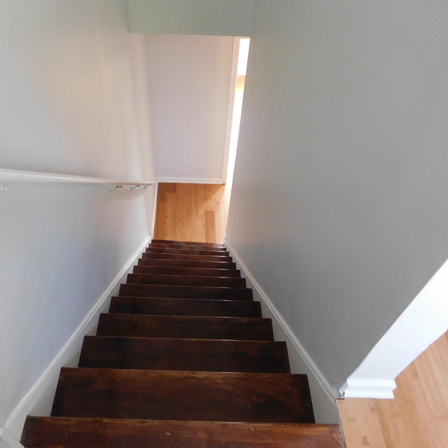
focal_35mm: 28
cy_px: 220
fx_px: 410
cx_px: 175
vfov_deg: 57.3
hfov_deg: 56.8
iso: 320
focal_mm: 4
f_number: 3
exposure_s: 1/30
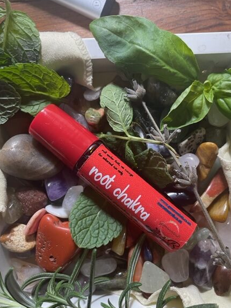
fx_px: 258
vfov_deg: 61.5
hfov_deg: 48.2
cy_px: 170
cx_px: 125
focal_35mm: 29
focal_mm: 4.2
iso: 125
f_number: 1.6
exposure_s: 1/50
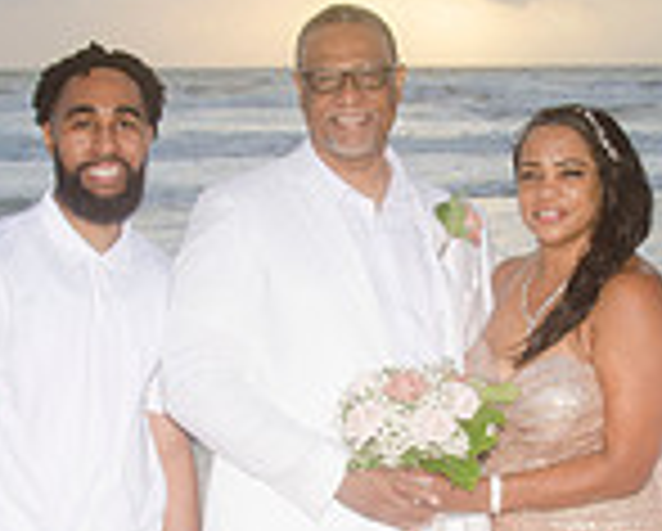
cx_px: 387
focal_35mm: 122
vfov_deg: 12.6
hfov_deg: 15.7
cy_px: 382
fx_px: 2393
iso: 100
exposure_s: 1/125
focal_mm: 22
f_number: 5.6
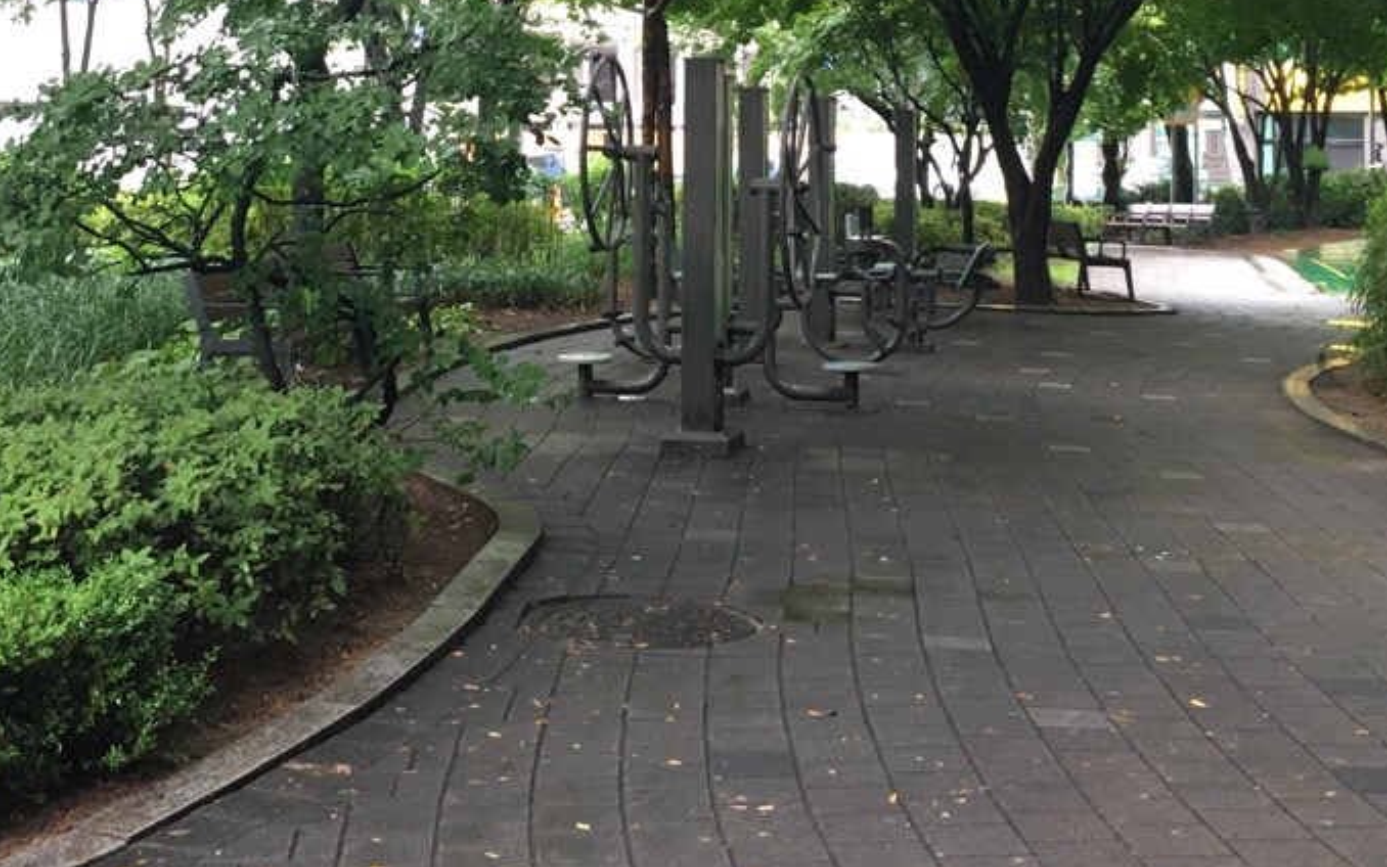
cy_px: 4
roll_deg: +0.0
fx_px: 2193
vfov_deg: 21.6
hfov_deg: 34.9
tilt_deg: +3.3
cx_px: 534
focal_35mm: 58
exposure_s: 1/30
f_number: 2.2
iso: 40
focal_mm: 4.15
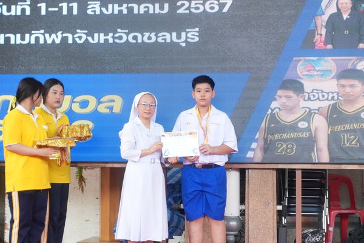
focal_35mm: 75
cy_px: 122
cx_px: 182
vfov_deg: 18.2
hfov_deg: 27.0
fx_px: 758
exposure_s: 1/100
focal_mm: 50
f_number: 5.6
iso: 1600
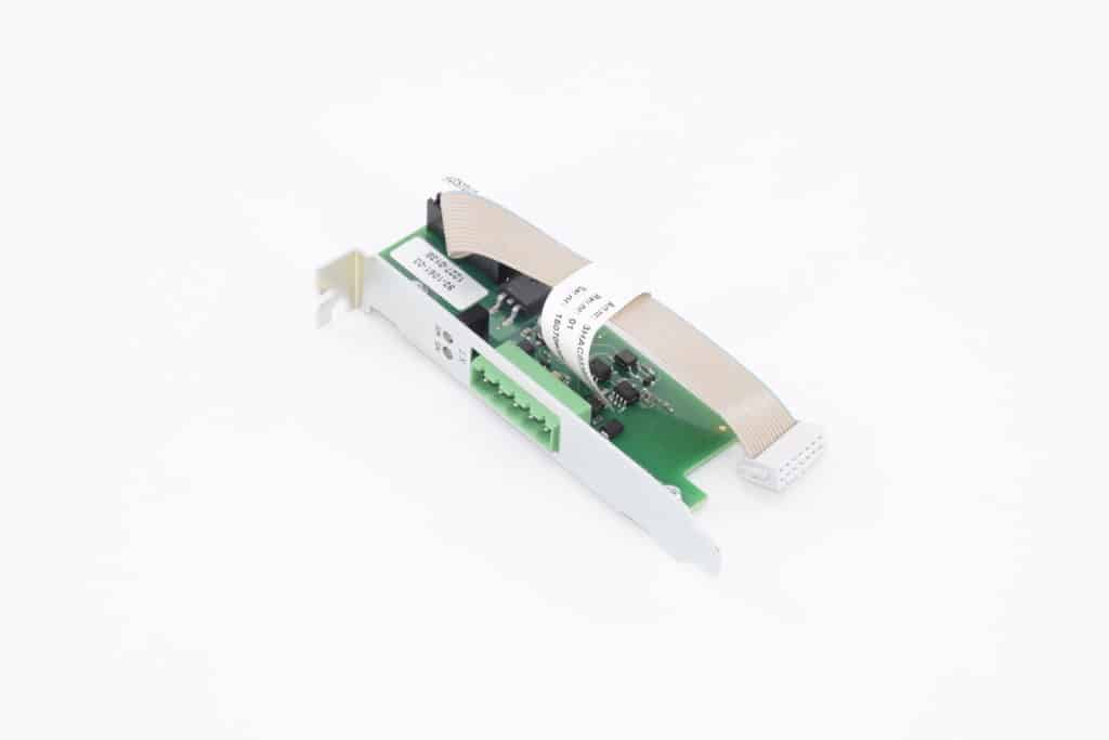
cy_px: 370
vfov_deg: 10.8
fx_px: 3928
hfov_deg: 16.1
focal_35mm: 128
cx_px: 554
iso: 200
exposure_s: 1/25
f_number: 16
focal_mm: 85
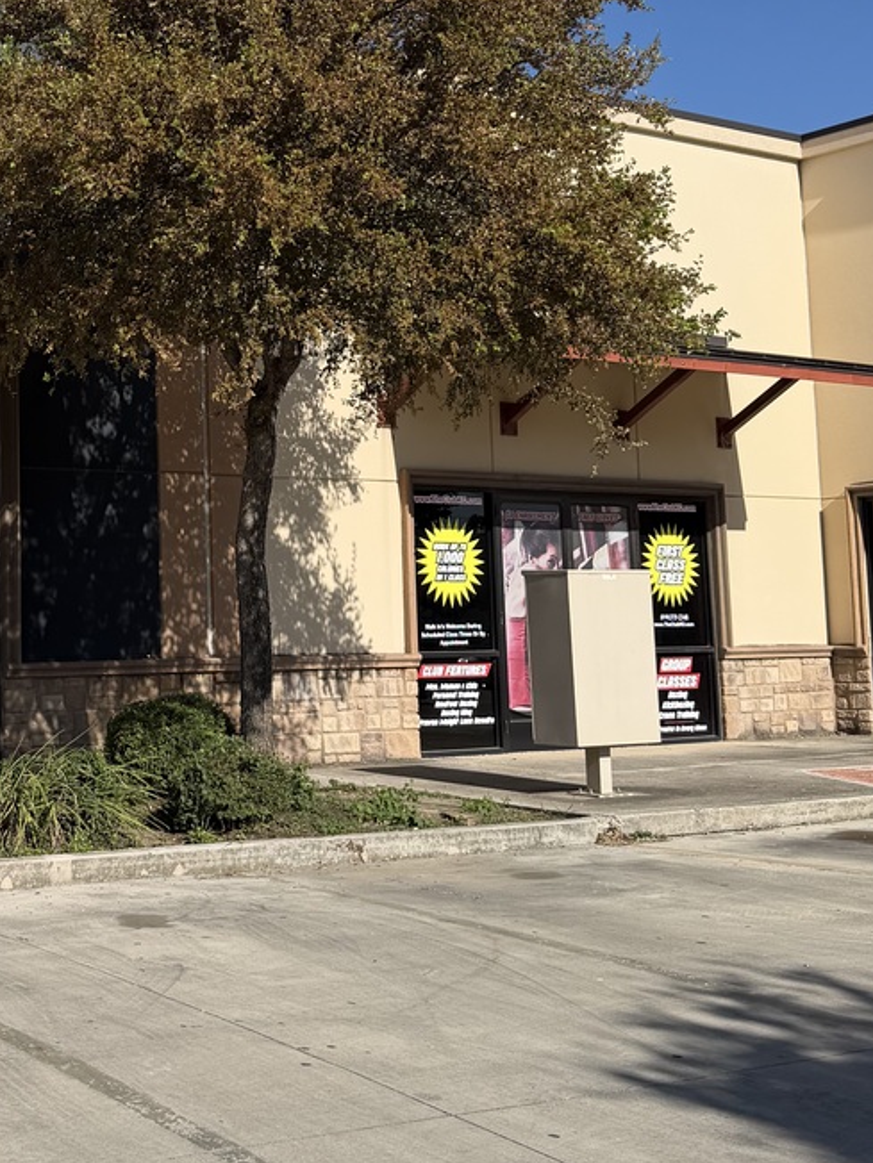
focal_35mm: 53
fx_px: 1782
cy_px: 455
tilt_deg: +6.5
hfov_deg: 26.6
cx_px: 93
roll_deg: +0.3
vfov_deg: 36.0
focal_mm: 6.76
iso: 80
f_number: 1.78
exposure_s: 1/5714
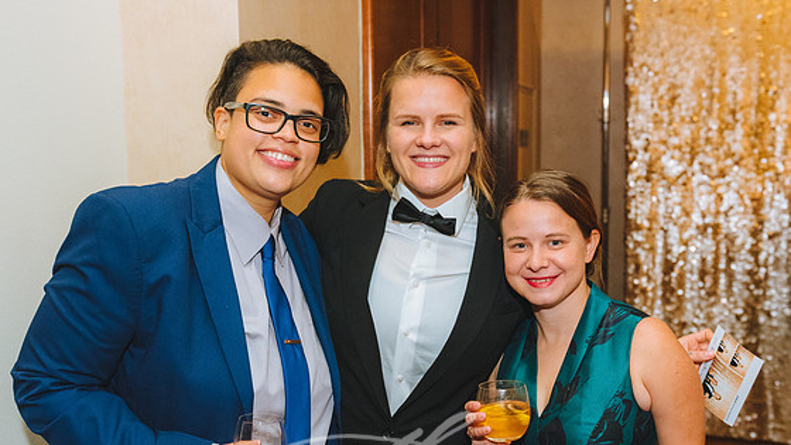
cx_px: 425
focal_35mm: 42
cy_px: 258
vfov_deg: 28.3
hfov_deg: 48.3
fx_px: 881
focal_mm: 31
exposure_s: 1/125
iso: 3200
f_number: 4
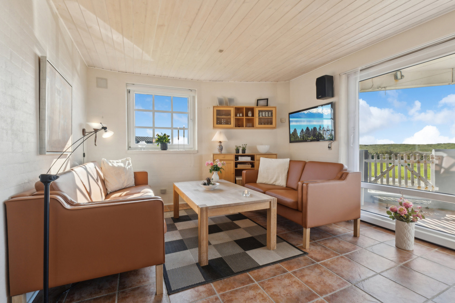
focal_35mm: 16
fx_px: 209
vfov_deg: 72.0
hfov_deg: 95.0
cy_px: 152
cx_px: 228
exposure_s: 1/40
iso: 200
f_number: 8
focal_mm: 11
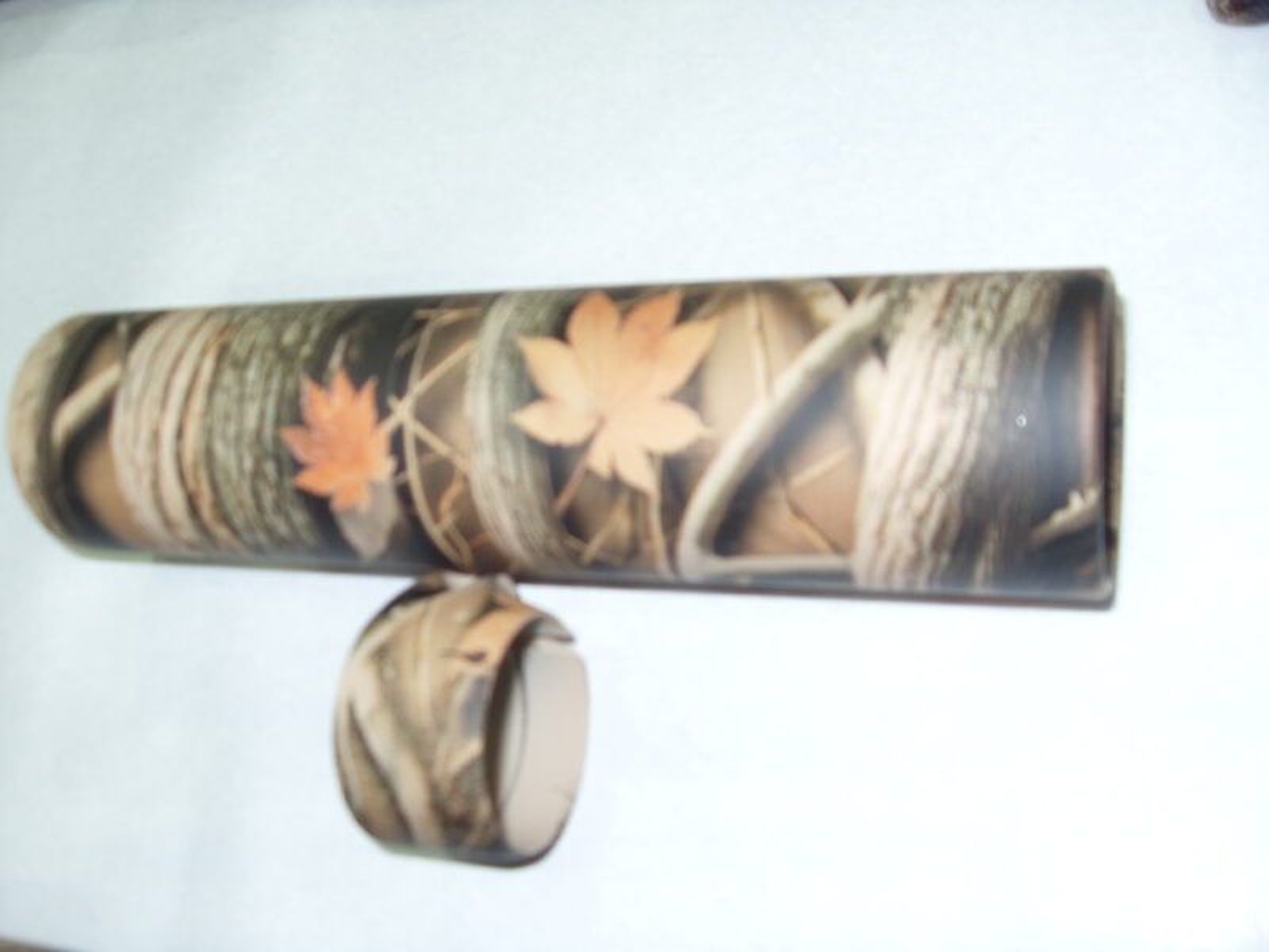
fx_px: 1283
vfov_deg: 40.7
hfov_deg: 52.6
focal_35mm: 35
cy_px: 476
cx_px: 634
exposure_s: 1/45
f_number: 2.8
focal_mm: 6.3
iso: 100
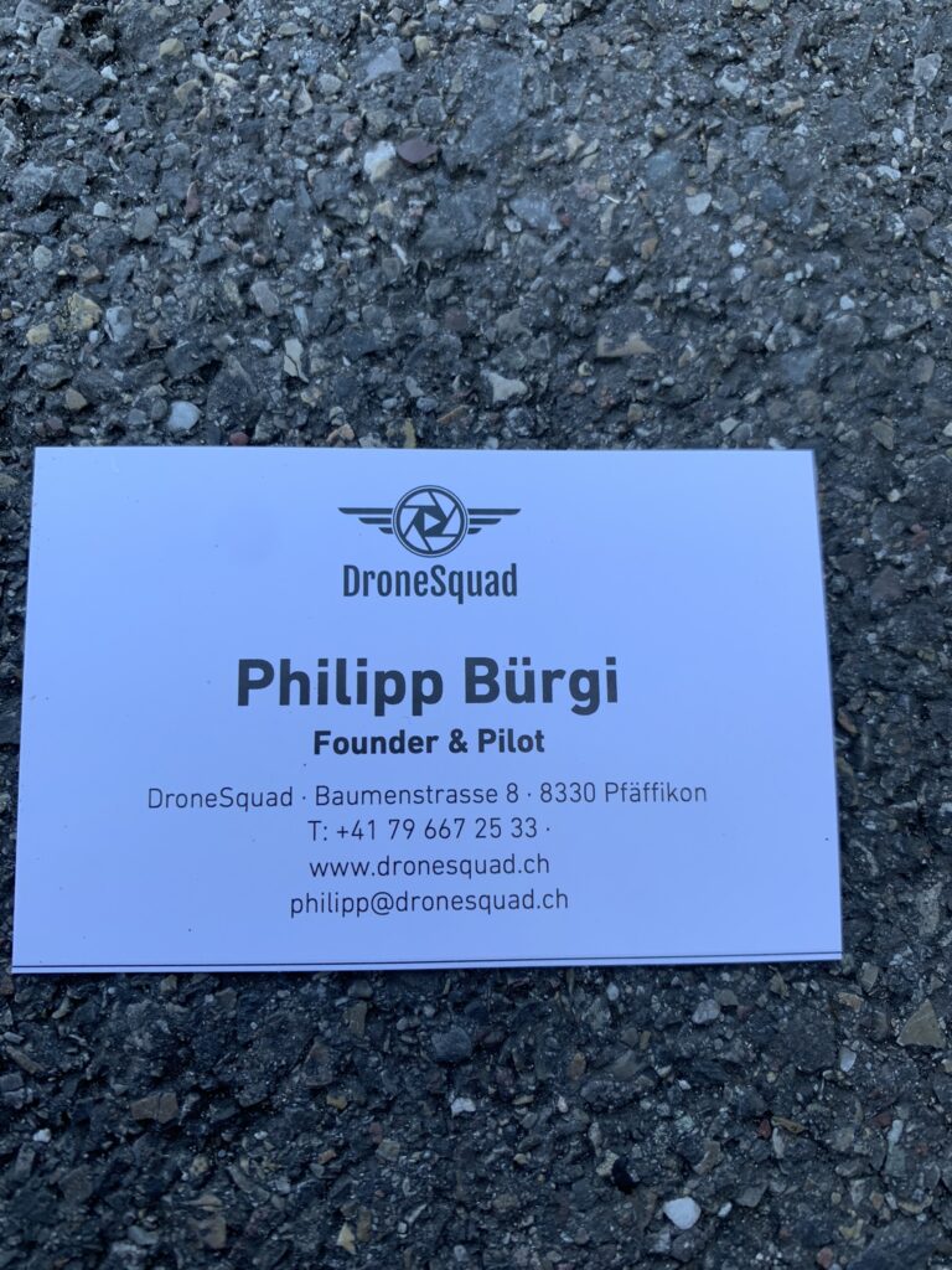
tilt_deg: -80.9
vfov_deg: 67.3
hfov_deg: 53.1
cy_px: 635
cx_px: 476
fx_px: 953
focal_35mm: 26
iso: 25
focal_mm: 4.25
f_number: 1.8
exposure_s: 1/310
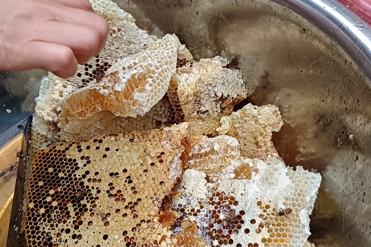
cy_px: 129
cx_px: 186
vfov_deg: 35.1
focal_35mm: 38
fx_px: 392
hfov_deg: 50.7
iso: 857
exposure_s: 1/50
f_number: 1.9
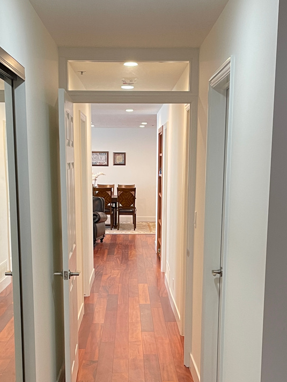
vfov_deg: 33.6
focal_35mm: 56
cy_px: 288
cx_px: 140
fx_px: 619
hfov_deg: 26.1
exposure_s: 1/60
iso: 125
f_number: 1.6
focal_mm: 4.2
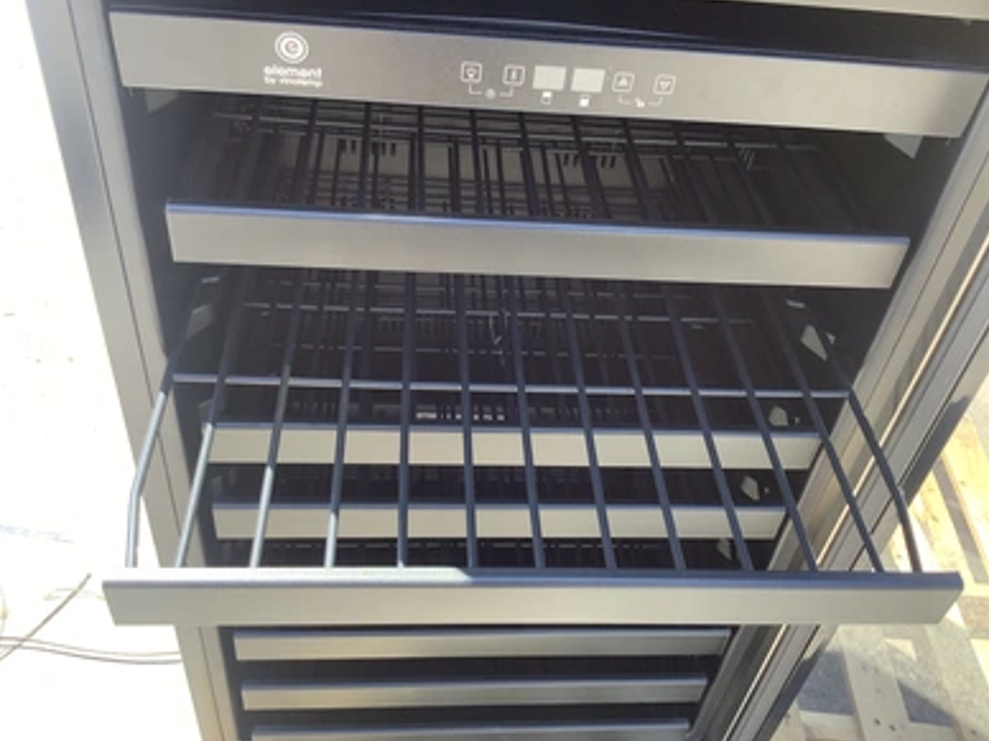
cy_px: 377
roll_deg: -4.4
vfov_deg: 44.2
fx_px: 914
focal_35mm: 32
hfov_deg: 56.8
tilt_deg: -40.8
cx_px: 505
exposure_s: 1/120
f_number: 2.4
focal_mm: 3.3
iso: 50
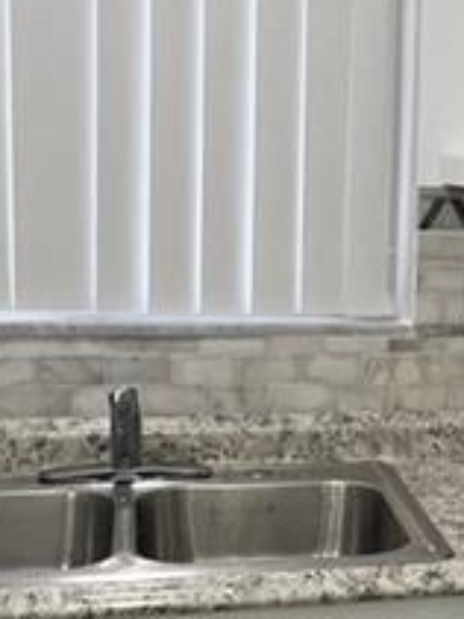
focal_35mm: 74
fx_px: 1324
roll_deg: -2.9
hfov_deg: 18.5
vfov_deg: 26.3
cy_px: 337
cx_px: 599
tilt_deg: -7.8
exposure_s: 1/120
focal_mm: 1.57
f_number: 1.8
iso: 200
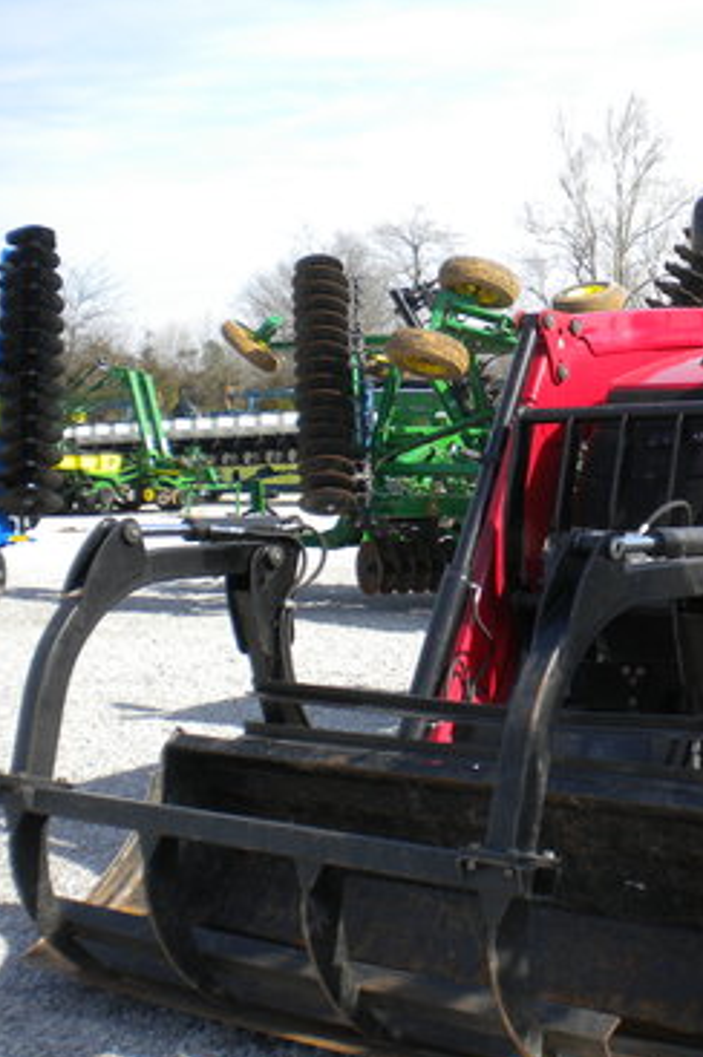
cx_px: 732
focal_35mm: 54
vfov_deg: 36.9
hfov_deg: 23.7
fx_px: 1585
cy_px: 582
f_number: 4.6
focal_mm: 6.3
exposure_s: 1/317
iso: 80
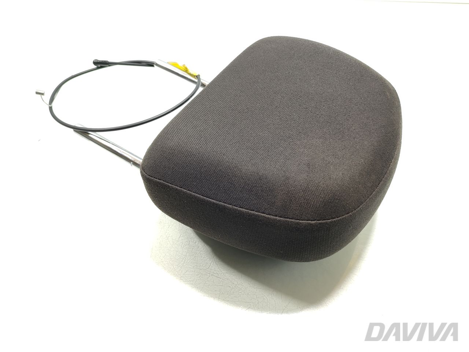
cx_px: 234
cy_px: 176
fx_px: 325
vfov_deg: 56.8
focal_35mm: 24
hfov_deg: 71.6
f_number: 1.89
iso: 250
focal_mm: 5.89
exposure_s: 1/100
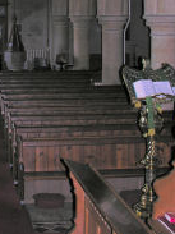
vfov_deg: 21.8
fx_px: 594
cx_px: -22
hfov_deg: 16.2
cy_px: 26
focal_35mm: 88
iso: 106
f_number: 2.8
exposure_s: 1/60.1
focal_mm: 8.9
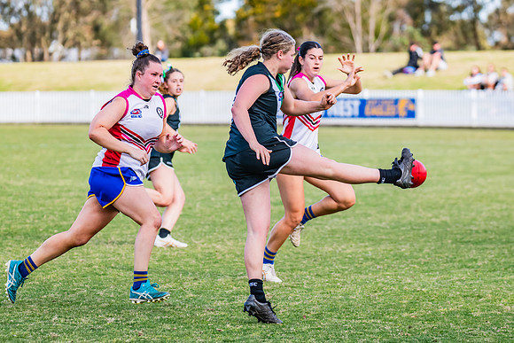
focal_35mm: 241
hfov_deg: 8.5
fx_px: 3441
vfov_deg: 5.7
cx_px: 316
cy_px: 182
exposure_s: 1/1600
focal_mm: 195
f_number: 5
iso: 800
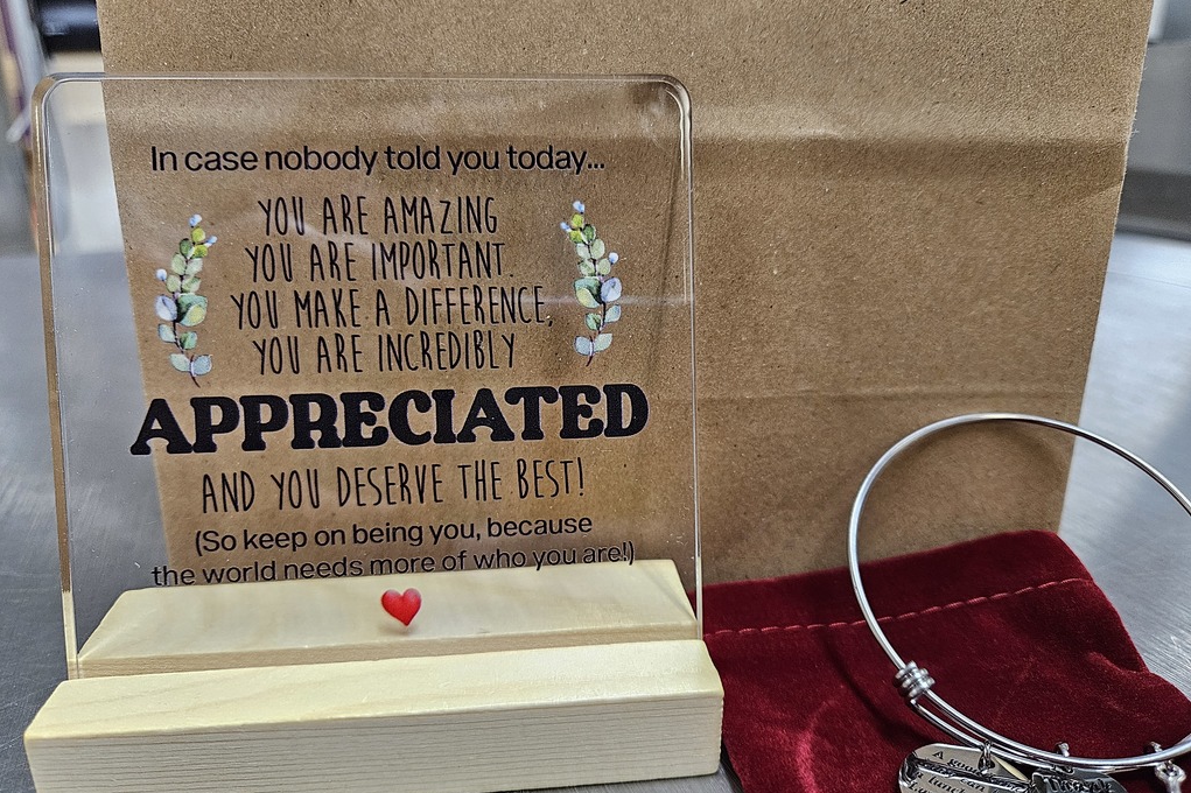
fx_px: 794
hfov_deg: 73.8
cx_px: 595
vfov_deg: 53.1
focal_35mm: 24
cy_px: 408
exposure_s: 1/120
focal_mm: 5.4
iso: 500
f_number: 1.8
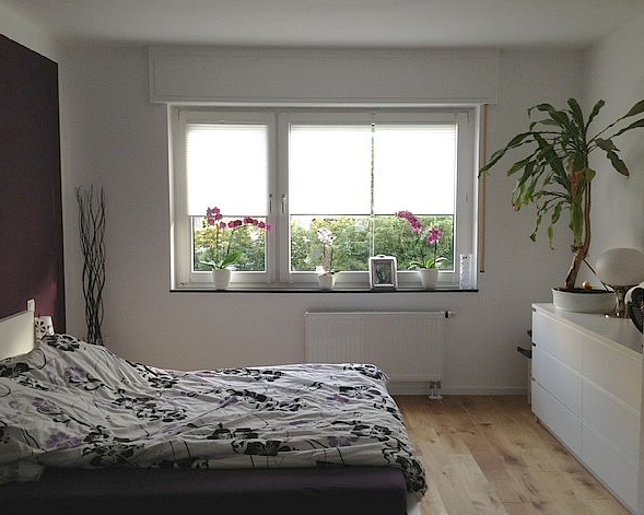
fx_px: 667
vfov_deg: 42.2
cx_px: 338
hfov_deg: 51.5
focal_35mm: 35
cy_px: 255
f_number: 2.4
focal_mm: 4.13
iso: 50
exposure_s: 1/24
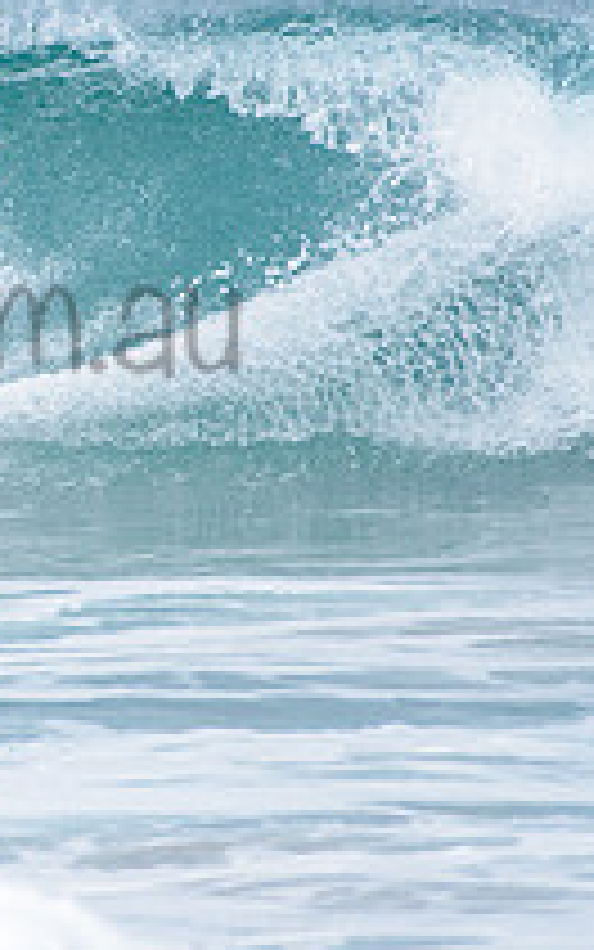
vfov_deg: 1.5
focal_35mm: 1401
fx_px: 36263
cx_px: -234
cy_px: 268
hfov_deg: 0.9
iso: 280
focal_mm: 500
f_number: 5.6
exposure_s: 1/2000
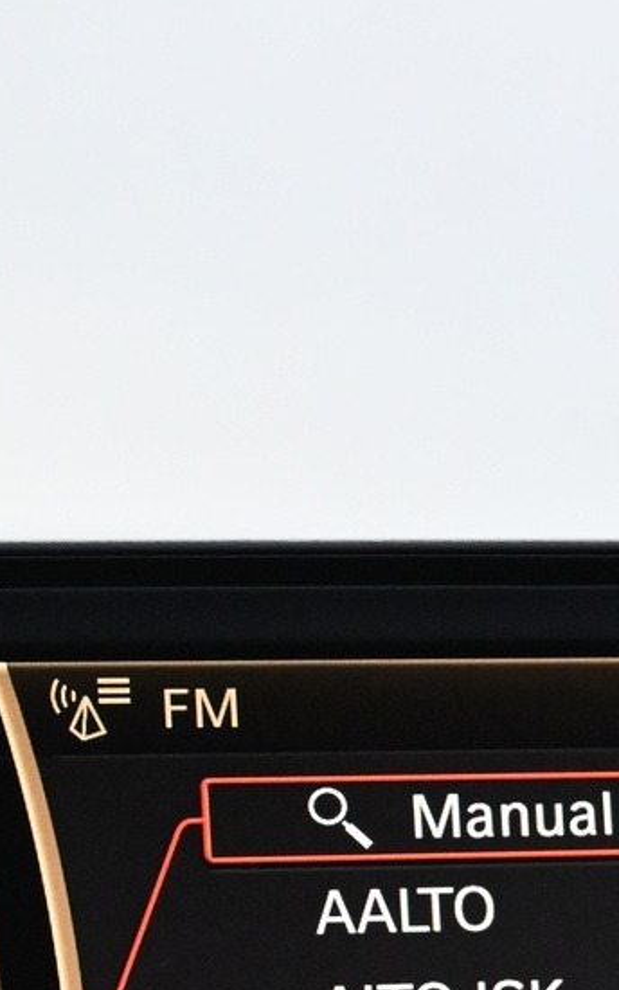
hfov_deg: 6.8
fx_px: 5220
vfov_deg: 10.8
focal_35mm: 194
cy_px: 875
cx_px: 435
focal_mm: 43
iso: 4000
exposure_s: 1/60
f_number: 6
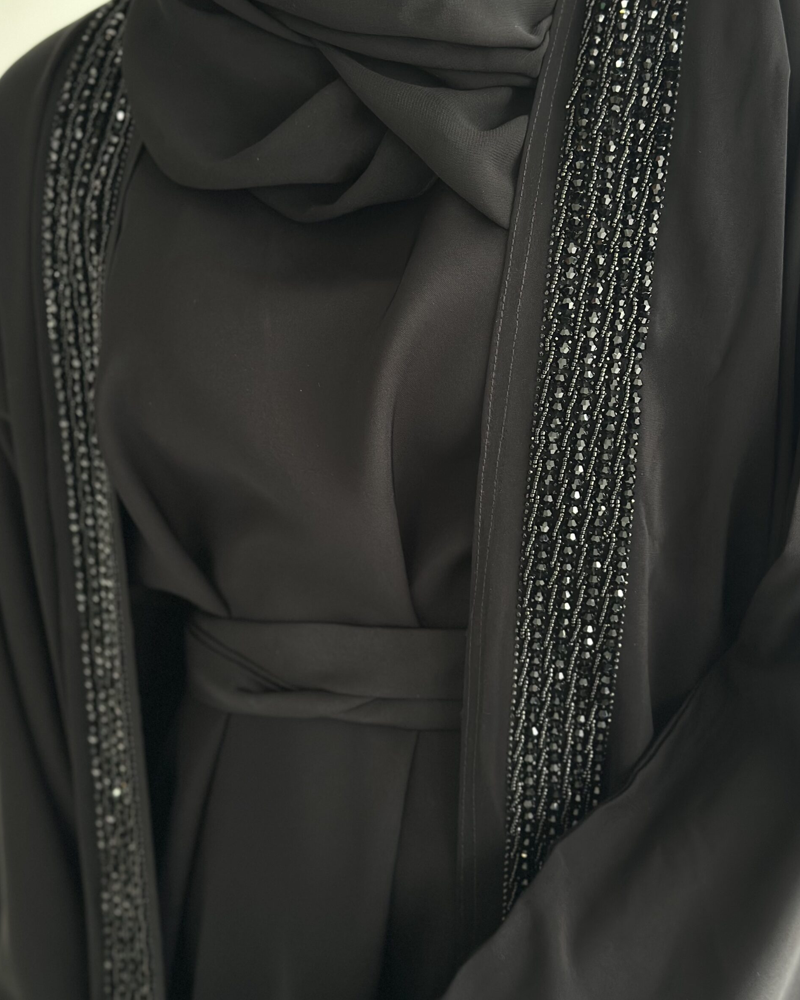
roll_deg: +2.7
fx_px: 1510
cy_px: 483
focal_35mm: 51
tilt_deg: -14.5
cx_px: 400
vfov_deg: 36.7
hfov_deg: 29.7
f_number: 1.78
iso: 400
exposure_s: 1/44
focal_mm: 6.86
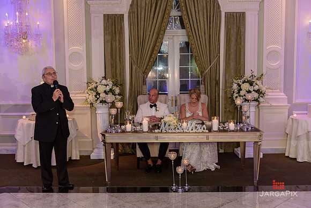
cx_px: 156
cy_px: 104
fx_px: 328
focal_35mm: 38
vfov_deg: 35.1
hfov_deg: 50.7
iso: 1600
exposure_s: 1/125
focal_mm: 38
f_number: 3.2
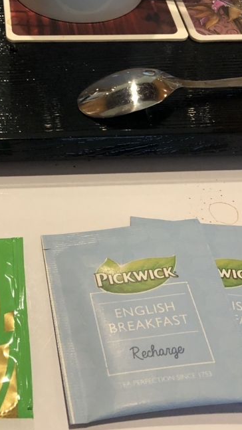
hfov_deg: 23.2
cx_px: 14
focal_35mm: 50
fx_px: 570
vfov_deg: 41.3
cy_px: 199
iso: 100
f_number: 1.8
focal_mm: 3.99
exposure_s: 1/14
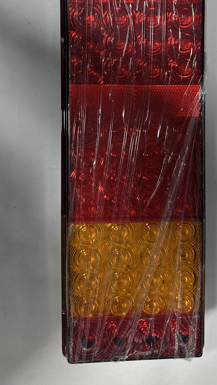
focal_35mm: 41
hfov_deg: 29.0
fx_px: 419
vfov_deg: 47.2
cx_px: 116
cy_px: 87
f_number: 1.78
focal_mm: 6.86
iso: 80
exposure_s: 1/100
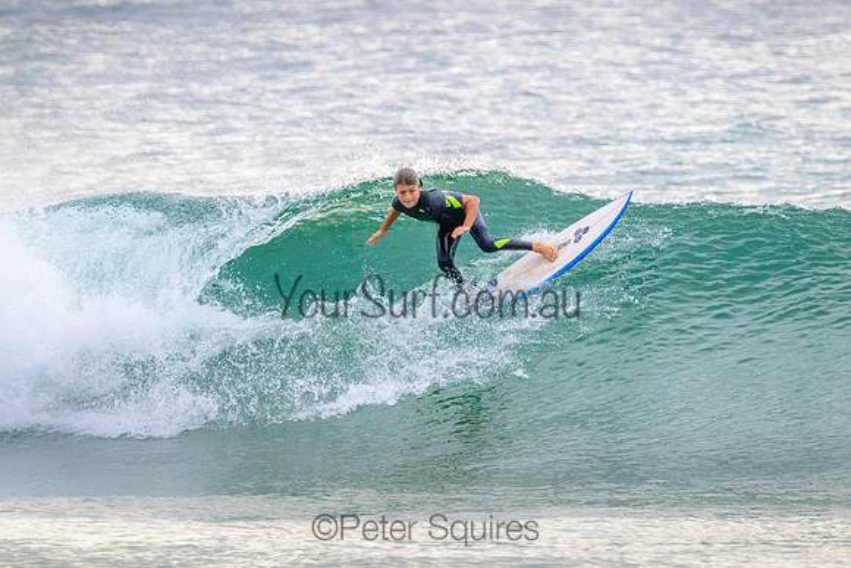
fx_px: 22238
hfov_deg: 2.2
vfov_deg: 1.5
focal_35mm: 941
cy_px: 234
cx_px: 478
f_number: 11
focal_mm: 800
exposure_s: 1/2000
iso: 3200
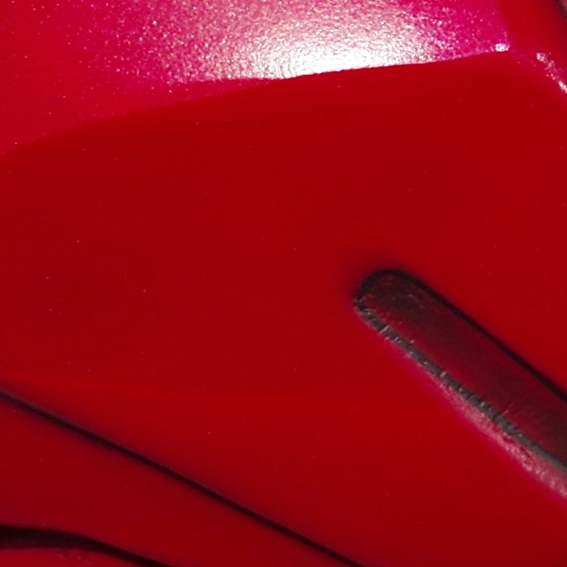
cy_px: -984
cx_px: 1782
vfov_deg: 4.4
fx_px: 7227
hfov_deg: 4.3
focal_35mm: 390
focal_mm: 35
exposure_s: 1/80
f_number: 4
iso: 400
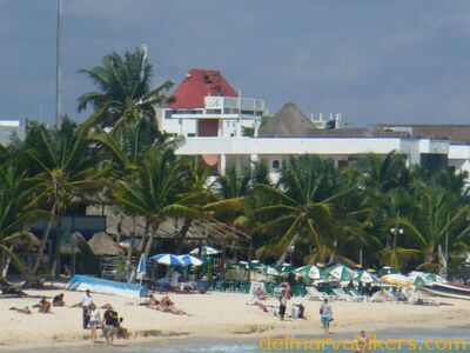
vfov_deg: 4.9
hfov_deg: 6.5
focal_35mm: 305
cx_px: 235
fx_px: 4141
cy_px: 176
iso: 80
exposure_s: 1/320
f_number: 9
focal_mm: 36.6
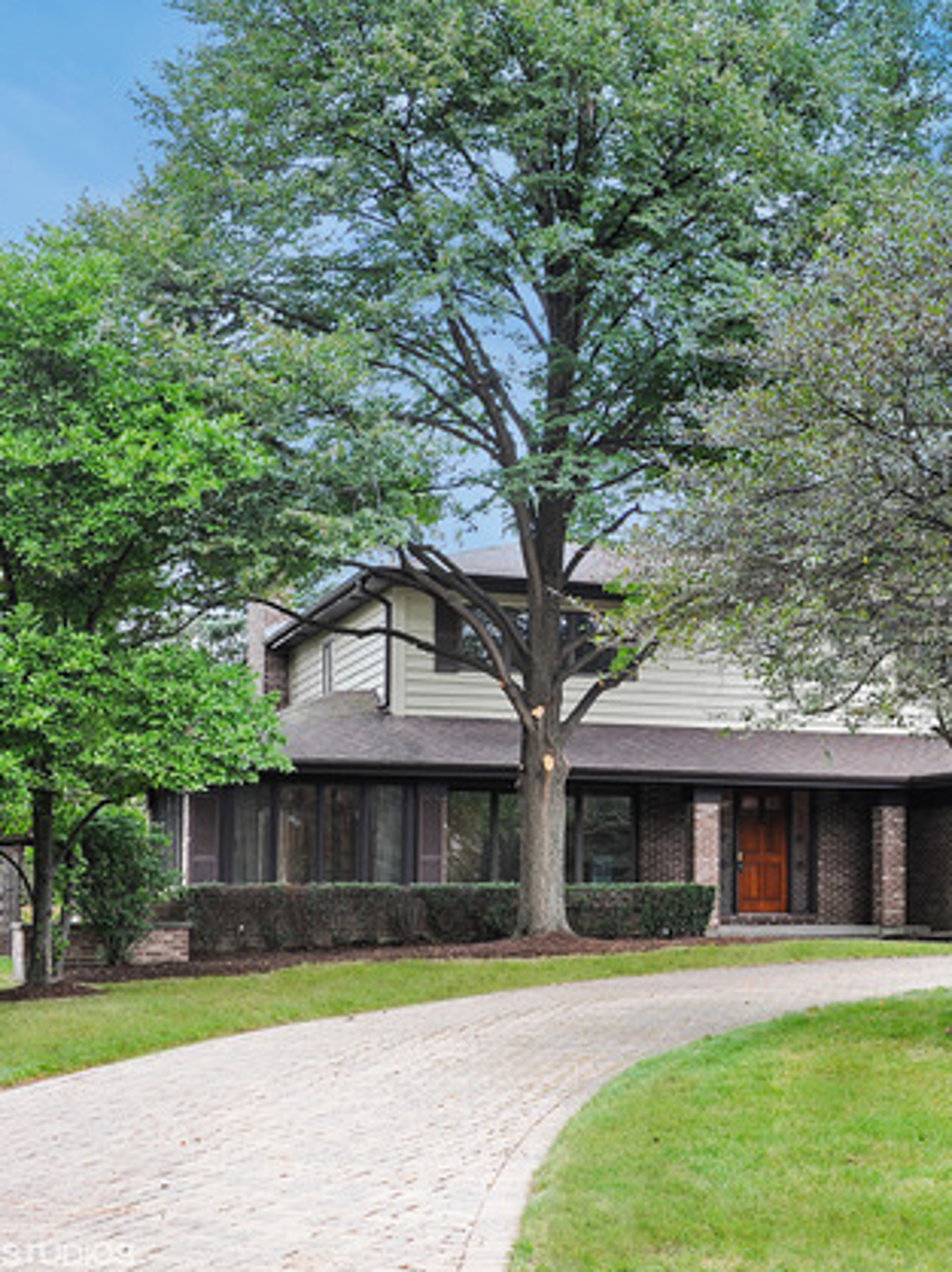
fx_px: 1945
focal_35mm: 53
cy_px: 627
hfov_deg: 26.5
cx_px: 864
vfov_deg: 36.2
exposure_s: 1/50
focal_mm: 36
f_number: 8
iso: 200
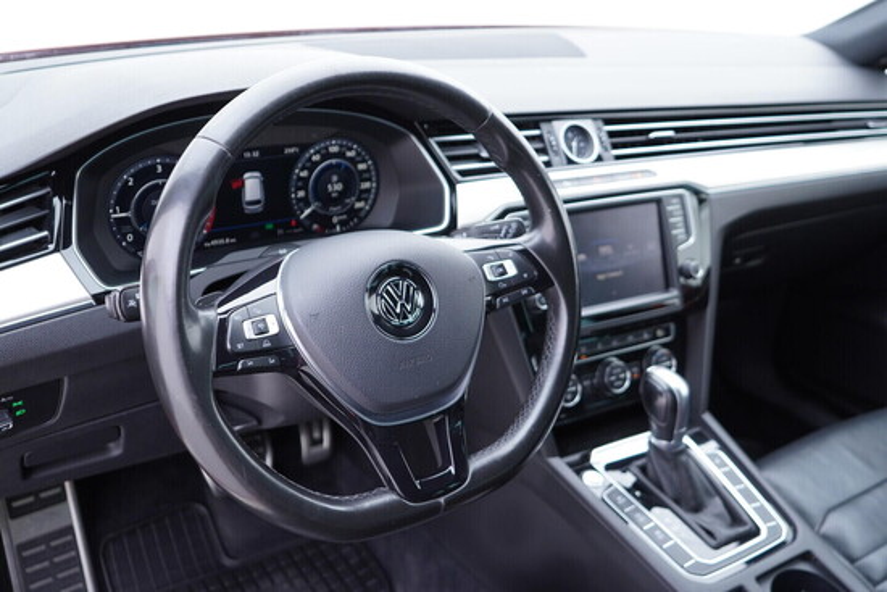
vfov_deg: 36.9
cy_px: 296
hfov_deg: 53.1
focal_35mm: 36
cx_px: 444
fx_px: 887
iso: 320
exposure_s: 1/40
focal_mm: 24
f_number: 2.8
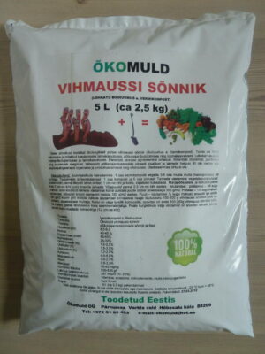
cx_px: 132
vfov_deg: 69.4
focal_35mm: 25
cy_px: 177
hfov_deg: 54.9
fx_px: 255
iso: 200
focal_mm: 4.1
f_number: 3.3
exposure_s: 1/30
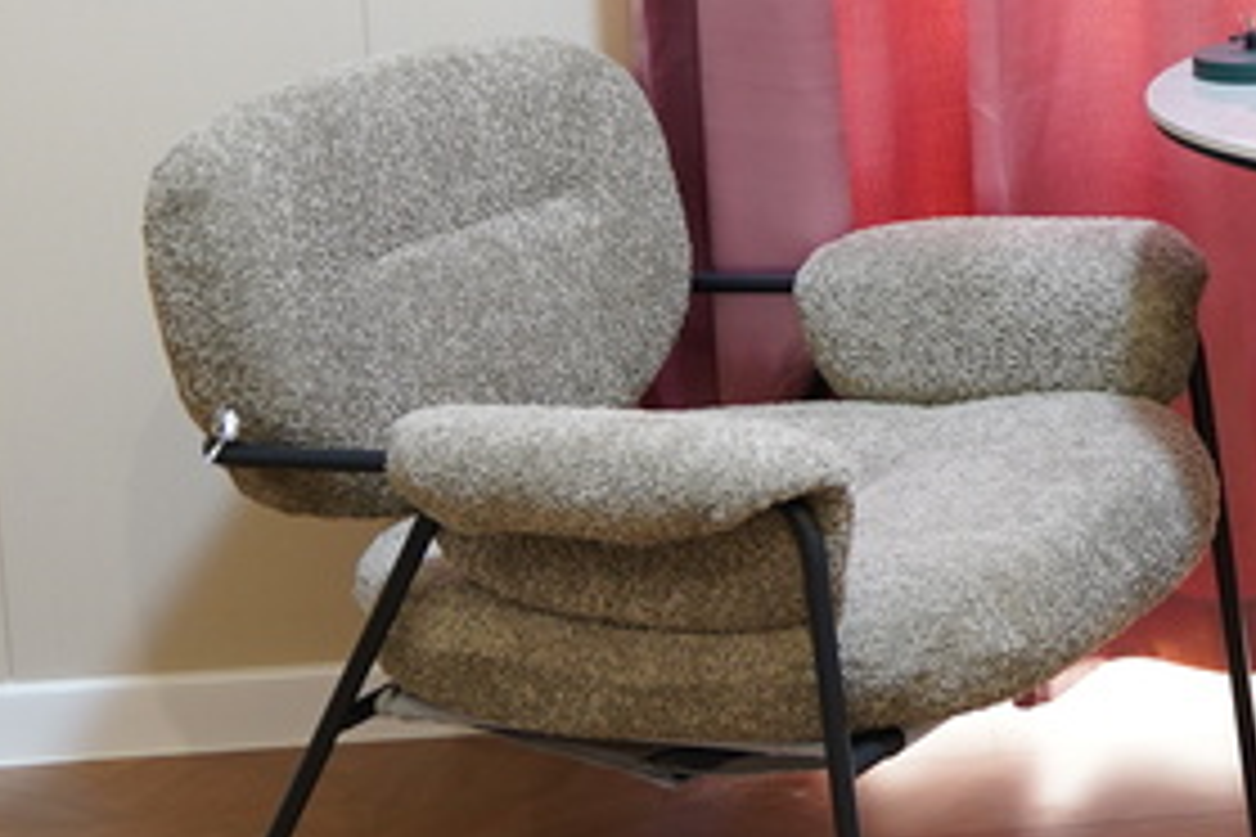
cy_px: -90
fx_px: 3593
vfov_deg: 13.0
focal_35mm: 103
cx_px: 1434
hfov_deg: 18.9
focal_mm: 24
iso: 640
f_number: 2.8
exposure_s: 1/30
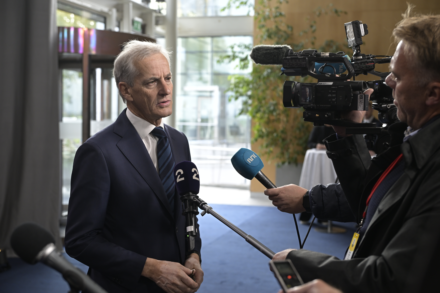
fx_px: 611
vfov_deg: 27.0
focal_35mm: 50
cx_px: 220
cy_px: 146
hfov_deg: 39.6
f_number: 4
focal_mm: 50
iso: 1000
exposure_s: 1/200
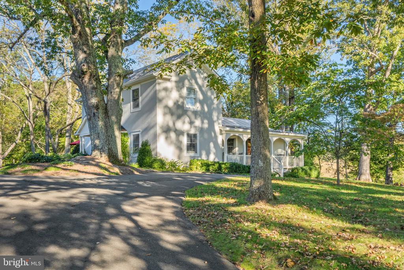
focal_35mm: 35
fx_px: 393
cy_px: 135
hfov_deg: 54.4
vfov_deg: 37.9
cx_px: 202
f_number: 14
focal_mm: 35
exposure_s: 1/60
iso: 250
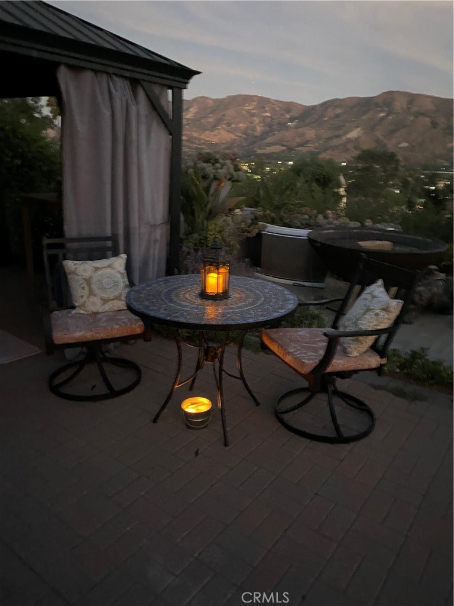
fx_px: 455
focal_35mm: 26
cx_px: 227
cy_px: 303
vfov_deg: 67.3
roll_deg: -2.6
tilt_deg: -17.2
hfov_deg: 53.1
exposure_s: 1/15
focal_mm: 4.25
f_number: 1.8
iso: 2000
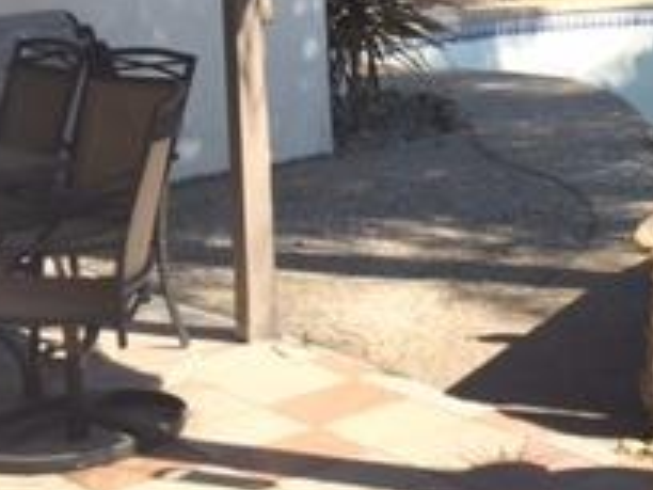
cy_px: -118
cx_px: 819
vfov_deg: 15.6
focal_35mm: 91
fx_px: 1717
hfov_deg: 20.0
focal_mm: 4.15
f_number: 2.2
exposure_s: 1/1099
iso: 32
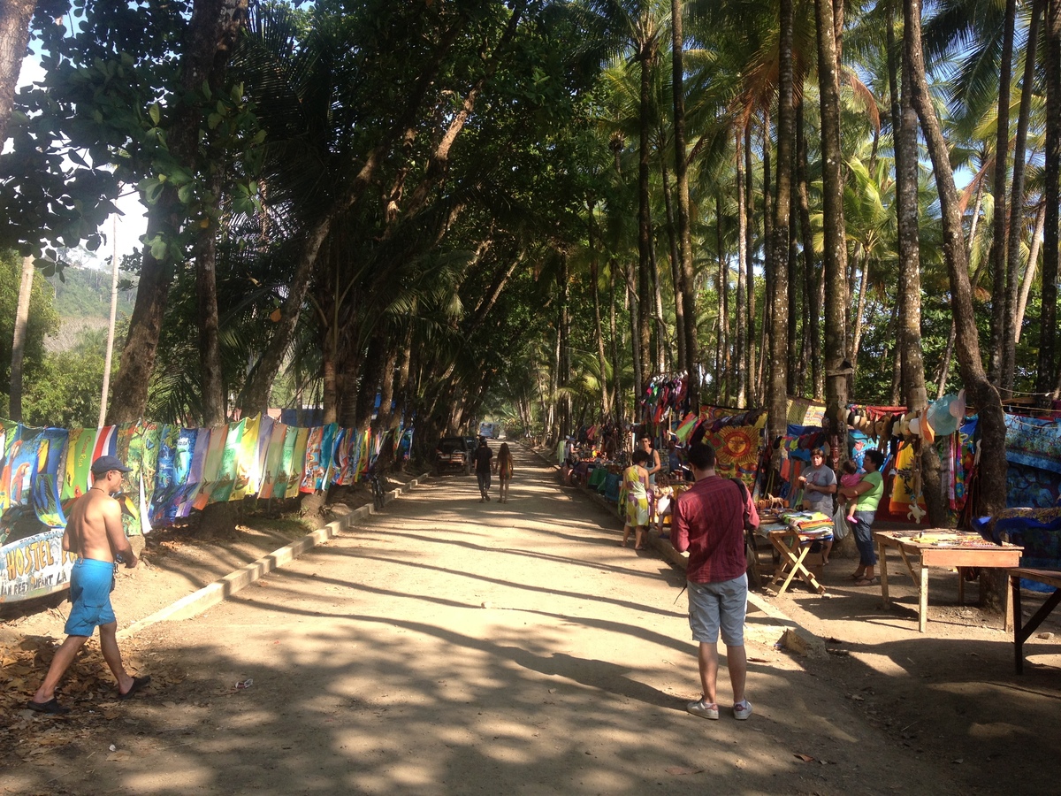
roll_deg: -0.2
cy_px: 398
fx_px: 1073
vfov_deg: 40.7
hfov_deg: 52.6
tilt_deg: -1.4
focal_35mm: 35
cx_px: 530
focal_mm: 4.28
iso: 50
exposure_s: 1/484
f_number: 2.4
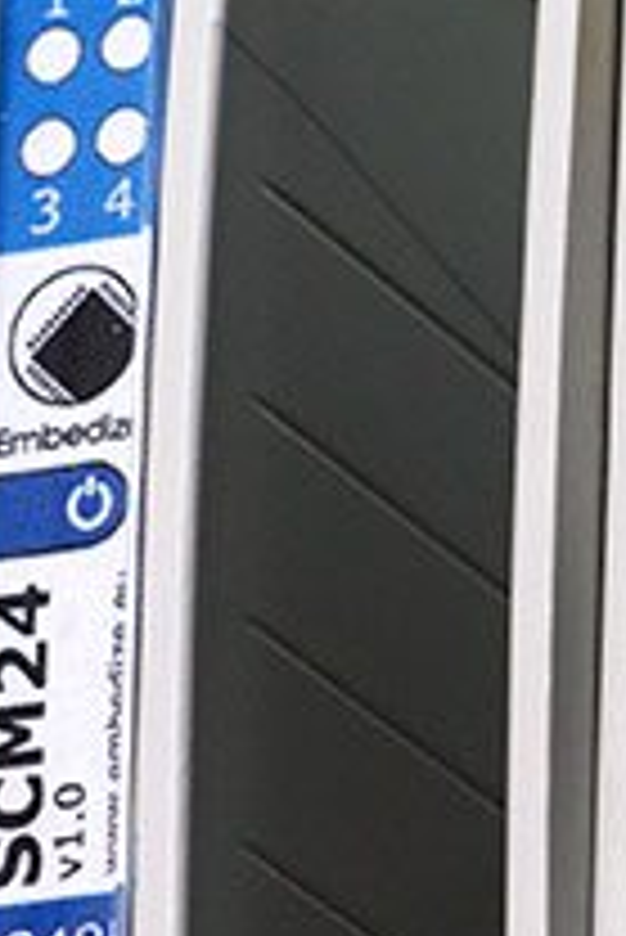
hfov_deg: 4.8
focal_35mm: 288
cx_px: 709
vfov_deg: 7.1
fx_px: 7499
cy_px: 819
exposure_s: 1/50
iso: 100
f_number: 9
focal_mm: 50
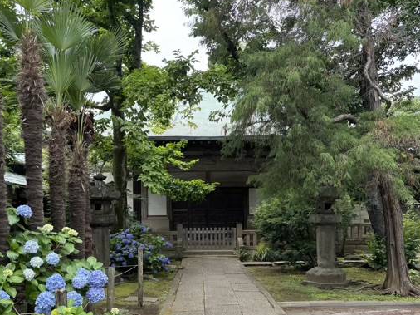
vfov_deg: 39.2
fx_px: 437
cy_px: 207
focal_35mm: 36
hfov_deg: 51.4
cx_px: 200
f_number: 1.6
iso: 50
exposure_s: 1/268
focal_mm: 5.96
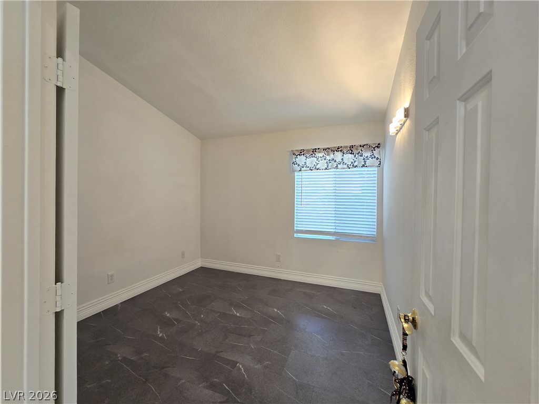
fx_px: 202
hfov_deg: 106.2
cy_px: 202
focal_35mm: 13
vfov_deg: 89.9
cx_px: 270
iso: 160
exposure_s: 1/60
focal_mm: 2.2
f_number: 2.2
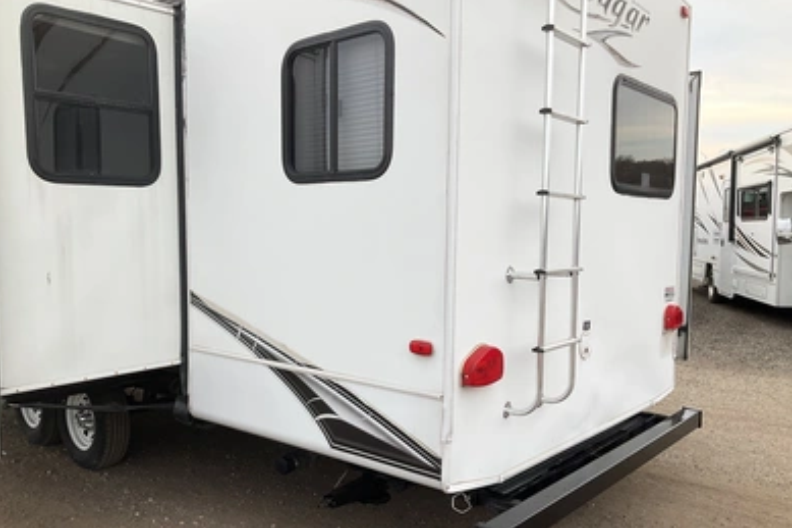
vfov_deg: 42.2
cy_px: 300
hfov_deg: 60.3
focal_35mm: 31
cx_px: 387
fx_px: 682
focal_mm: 3
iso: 25
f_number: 1.8
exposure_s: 1/514
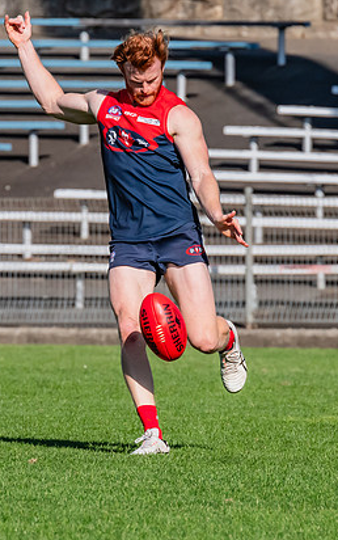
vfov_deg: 2.0
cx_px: 125
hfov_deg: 1.3
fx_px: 15233
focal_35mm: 1035
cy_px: 225
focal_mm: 420
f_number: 10
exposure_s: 1/1600
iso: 800
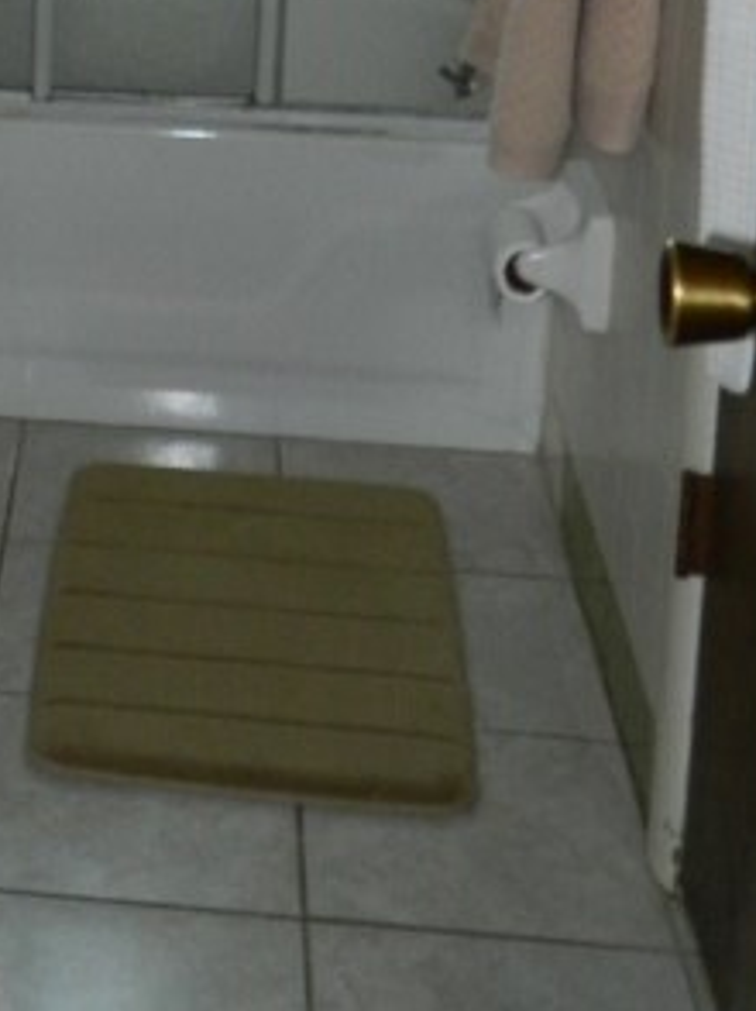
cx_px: -134
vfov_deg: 22.3
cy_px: -189
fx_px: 2362
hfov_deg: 17.4
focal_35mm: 81
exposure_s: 1/30
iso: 140
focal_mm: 5.6
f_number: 3.2
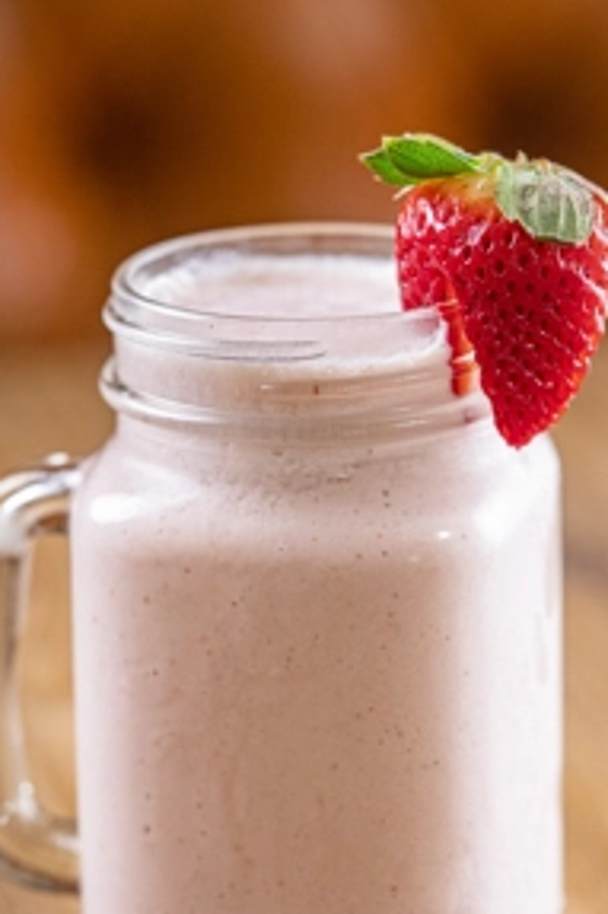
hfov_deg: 9.7
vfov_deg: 14.6
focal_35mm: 141
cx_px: 306
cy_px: 481
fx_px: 3576
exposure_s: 1/320
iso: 500
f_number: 3.5
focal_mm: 90
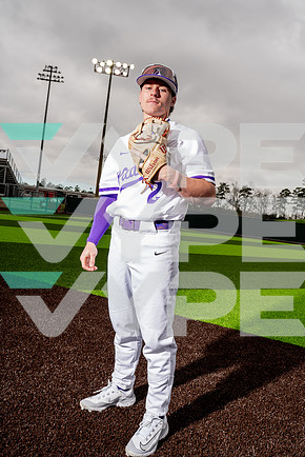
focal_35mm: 29
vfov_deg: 63.6
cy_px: 231
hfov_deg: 45.0
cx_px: 157
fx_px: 368
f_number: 8
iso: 100
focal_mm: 28
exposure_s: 1/200
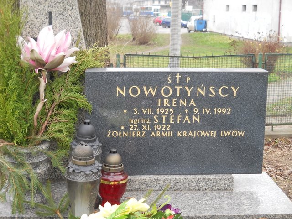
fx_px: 472
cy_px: 110
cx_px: 146
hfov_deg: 34.3
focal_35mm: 56
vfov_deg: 26.1
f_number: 3.6
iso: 80
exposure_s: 1/30
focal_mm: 9.24
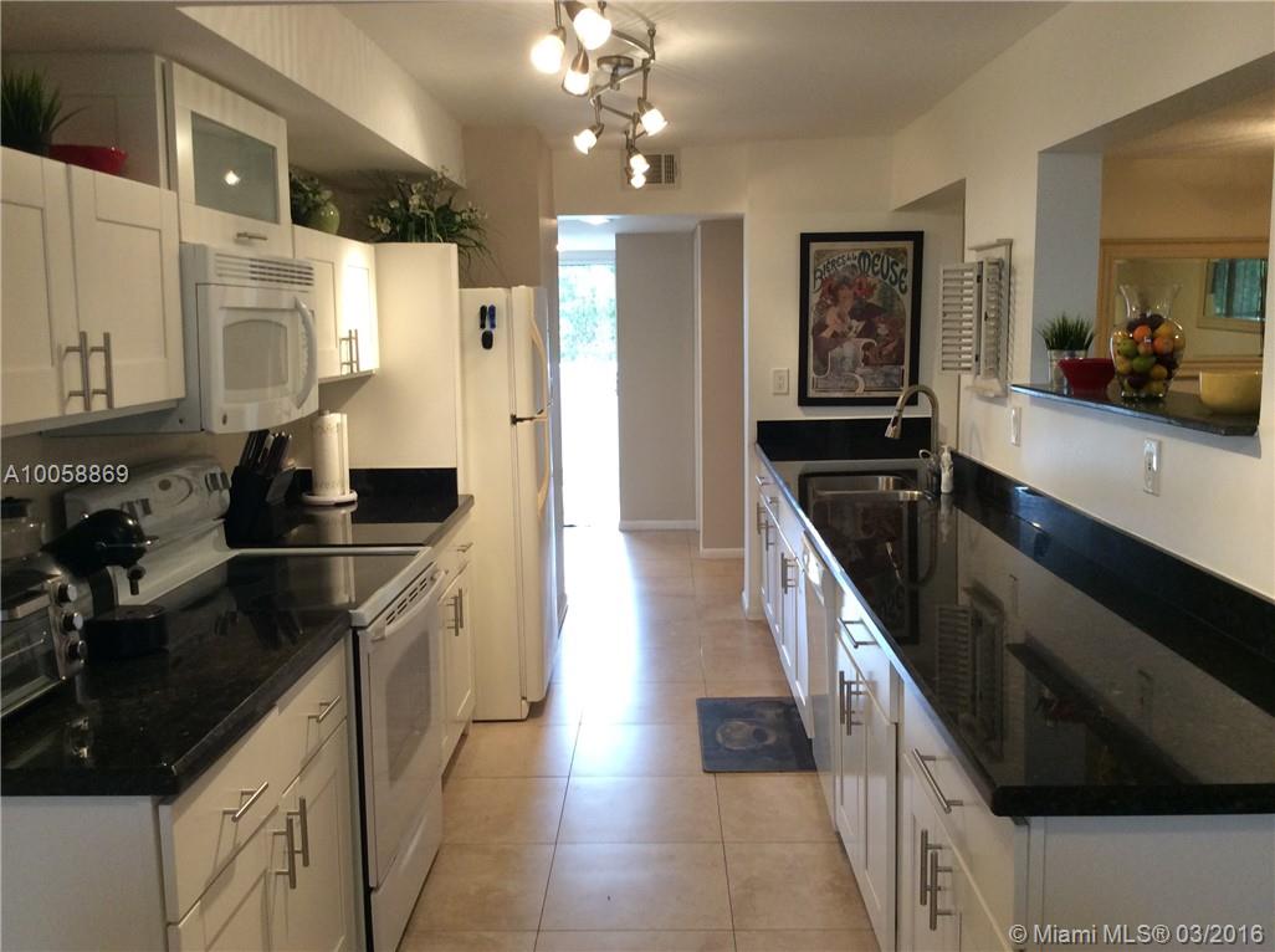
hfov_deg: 56.9
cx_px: 638
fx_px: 1177
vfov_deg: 44.0
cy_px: 476
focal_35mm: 32
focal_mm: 3.3
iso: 100
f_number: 2.4
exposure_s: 1/24
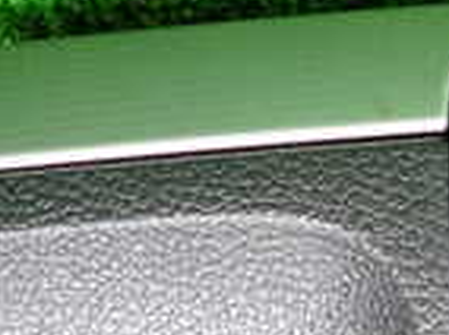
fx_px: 1373
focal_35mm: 106
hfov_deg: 16.4
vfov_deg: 13.9
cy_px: 256
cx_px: 740
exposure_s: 1/50
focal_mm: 4.5
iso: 200
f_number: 2
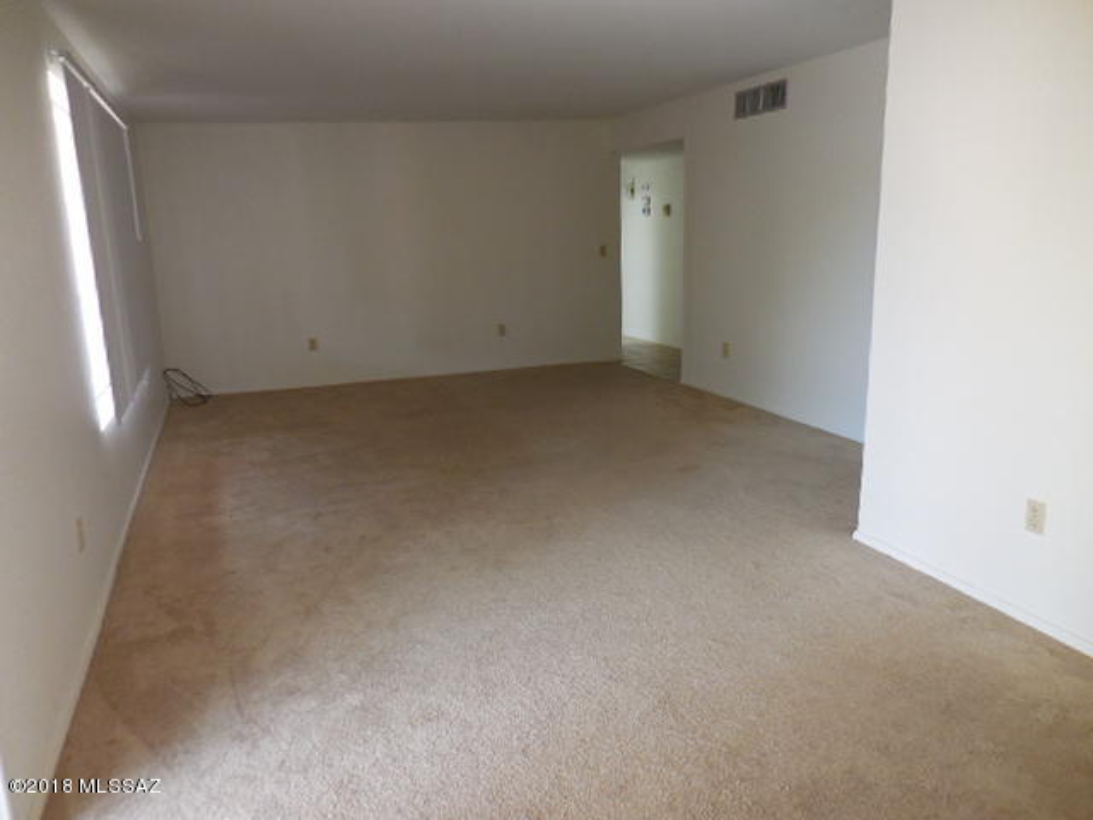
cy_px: 410
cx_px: 546
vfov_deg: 54.9
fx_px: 789
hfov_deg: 69.4
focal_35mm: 25
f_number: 3.3
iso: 250
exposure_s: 1/30
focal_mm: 4.5
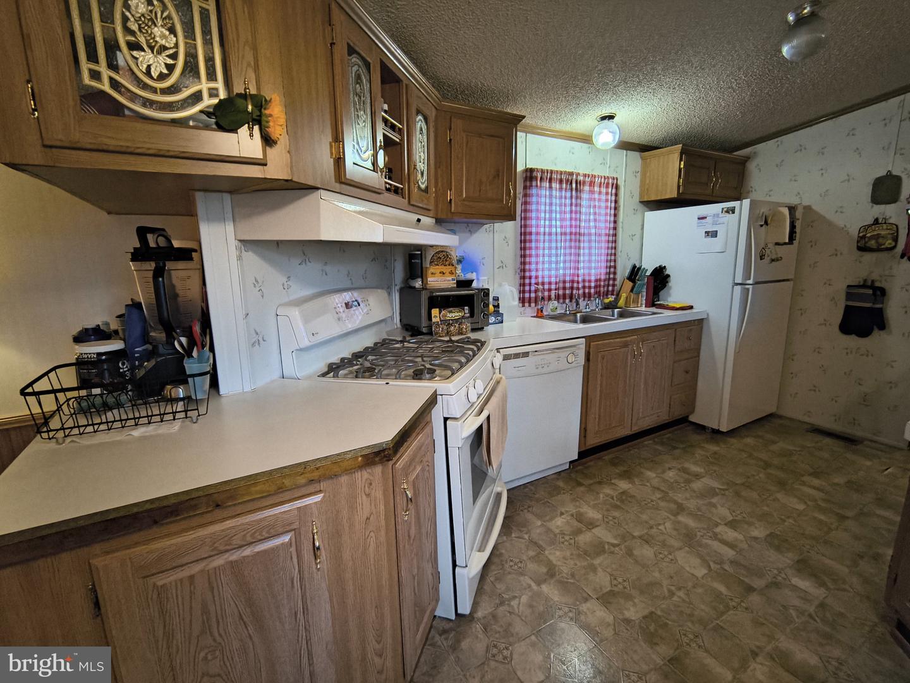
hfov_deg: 110.5
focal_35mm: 12
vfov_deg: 94.5
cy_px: 342
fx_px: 315
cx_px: 455
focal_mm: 2.13
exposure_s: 1/40
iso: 1354
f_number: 2.2
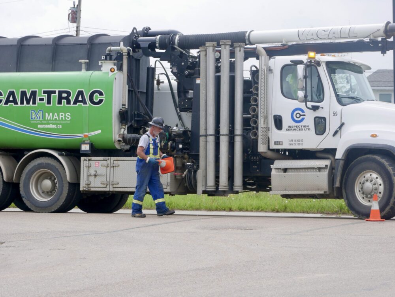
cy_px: 148
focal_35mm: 150
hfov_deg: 13.2
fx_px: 1712
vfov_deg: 9.9
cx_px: 198
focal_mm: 75
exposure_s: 1/200
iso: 200
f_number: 8
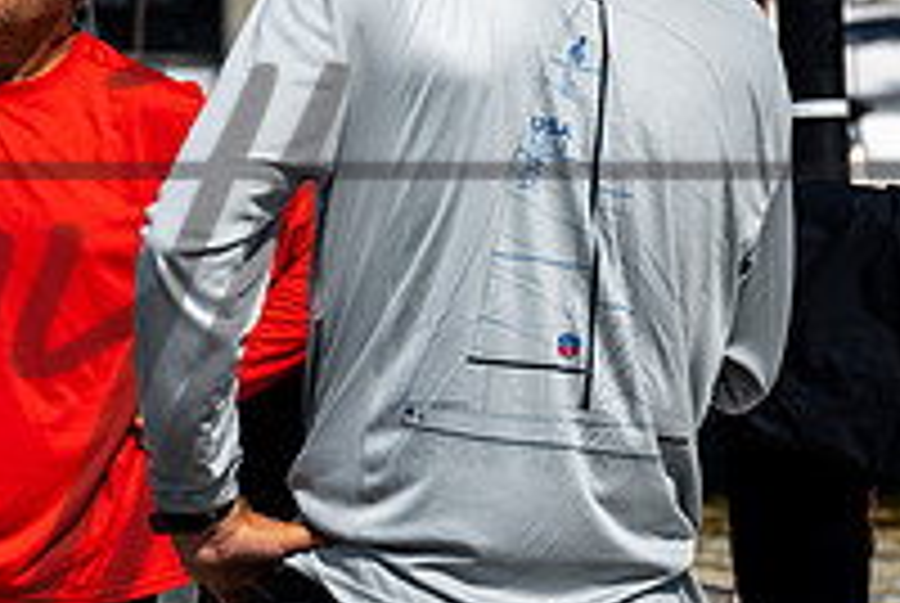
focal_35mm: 352
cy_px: 119
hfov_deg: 5.8
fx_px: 8813
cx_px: -393
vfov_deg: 3.9
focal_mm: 103
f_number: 6.3
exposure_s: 1/800
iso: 125
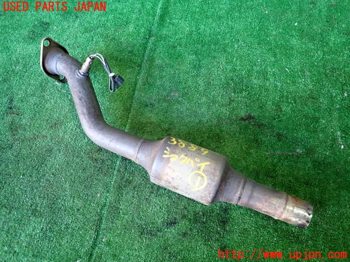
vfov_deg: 54.9
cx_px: 175
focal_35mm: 25
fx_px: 253
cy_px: 131
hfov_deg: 69.4
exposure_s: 1/30
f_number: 2
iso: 200
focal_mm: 4.5
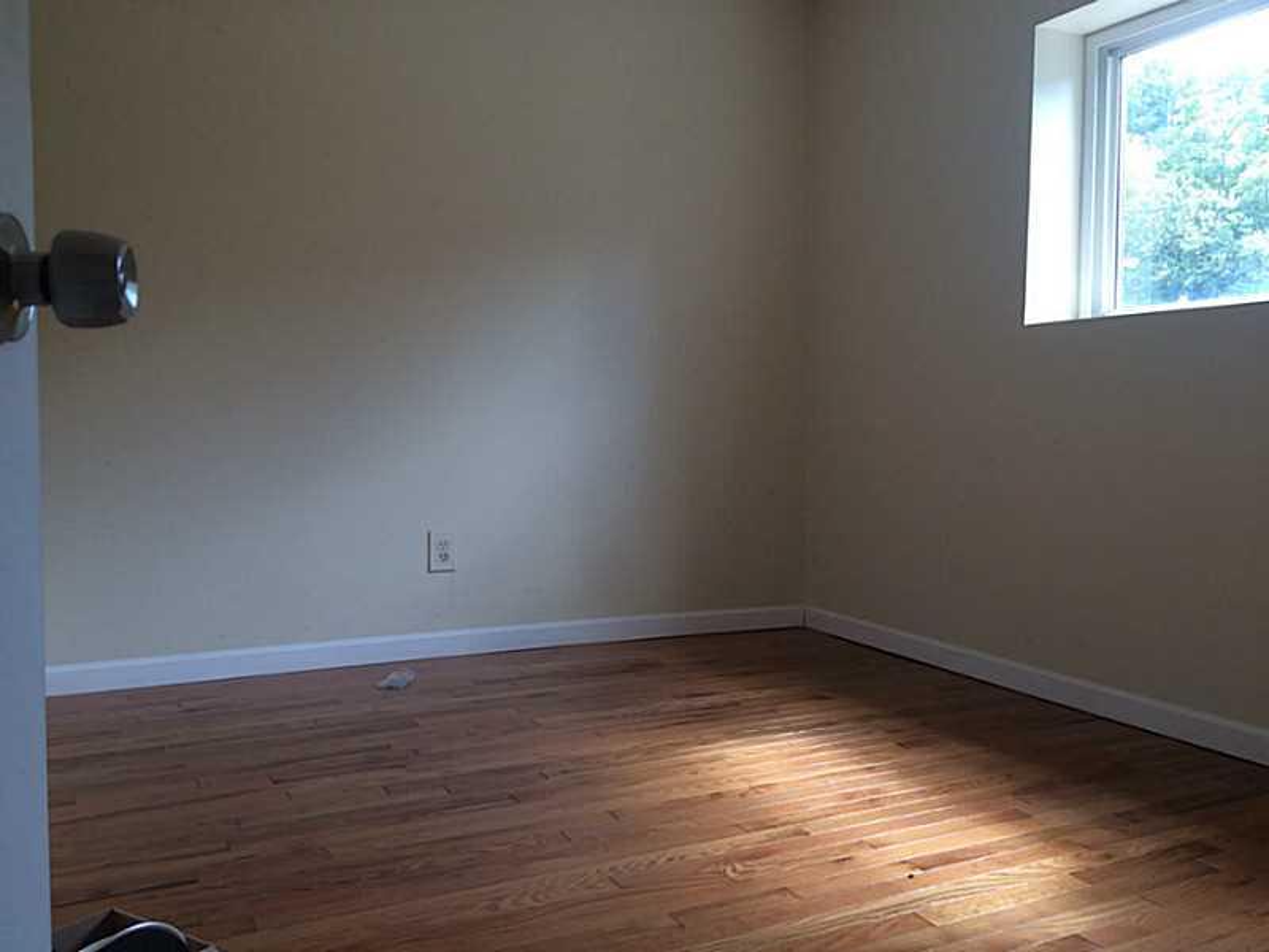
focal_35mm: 29
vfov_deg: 48.2
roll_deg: +0.4
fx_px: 1063
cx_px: 634
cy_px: 476
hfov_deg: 61.7
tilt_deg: -2.0
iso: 32
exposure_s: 1/60
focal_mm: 4.15
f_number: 2.2
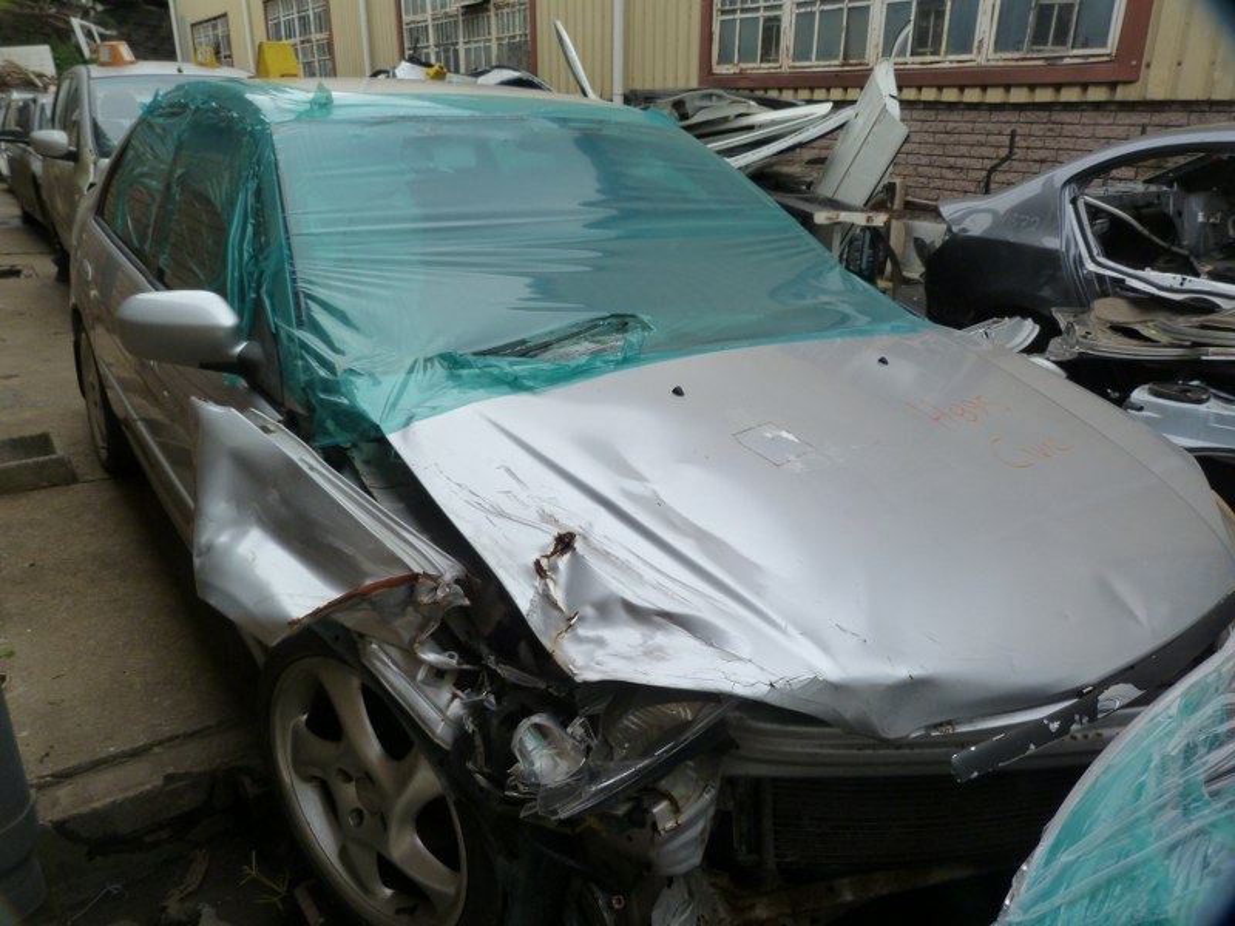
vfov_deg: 54.9
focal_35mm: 25
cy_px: 463
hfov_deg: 69.4
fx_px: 892
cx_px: 618
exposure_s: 1/160
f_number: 4
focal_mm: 4.5
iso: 125
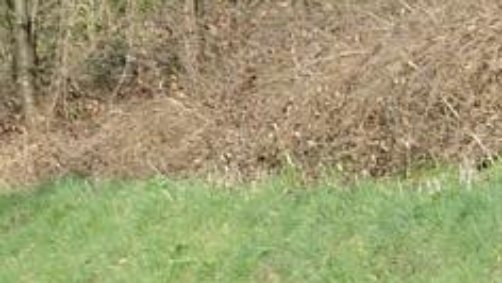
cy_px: 460
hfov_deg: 8.6
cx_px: -136
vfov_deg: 4.9
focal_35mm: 248
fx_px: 3303
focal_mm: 70
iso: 320
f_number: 9
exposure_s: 1/320
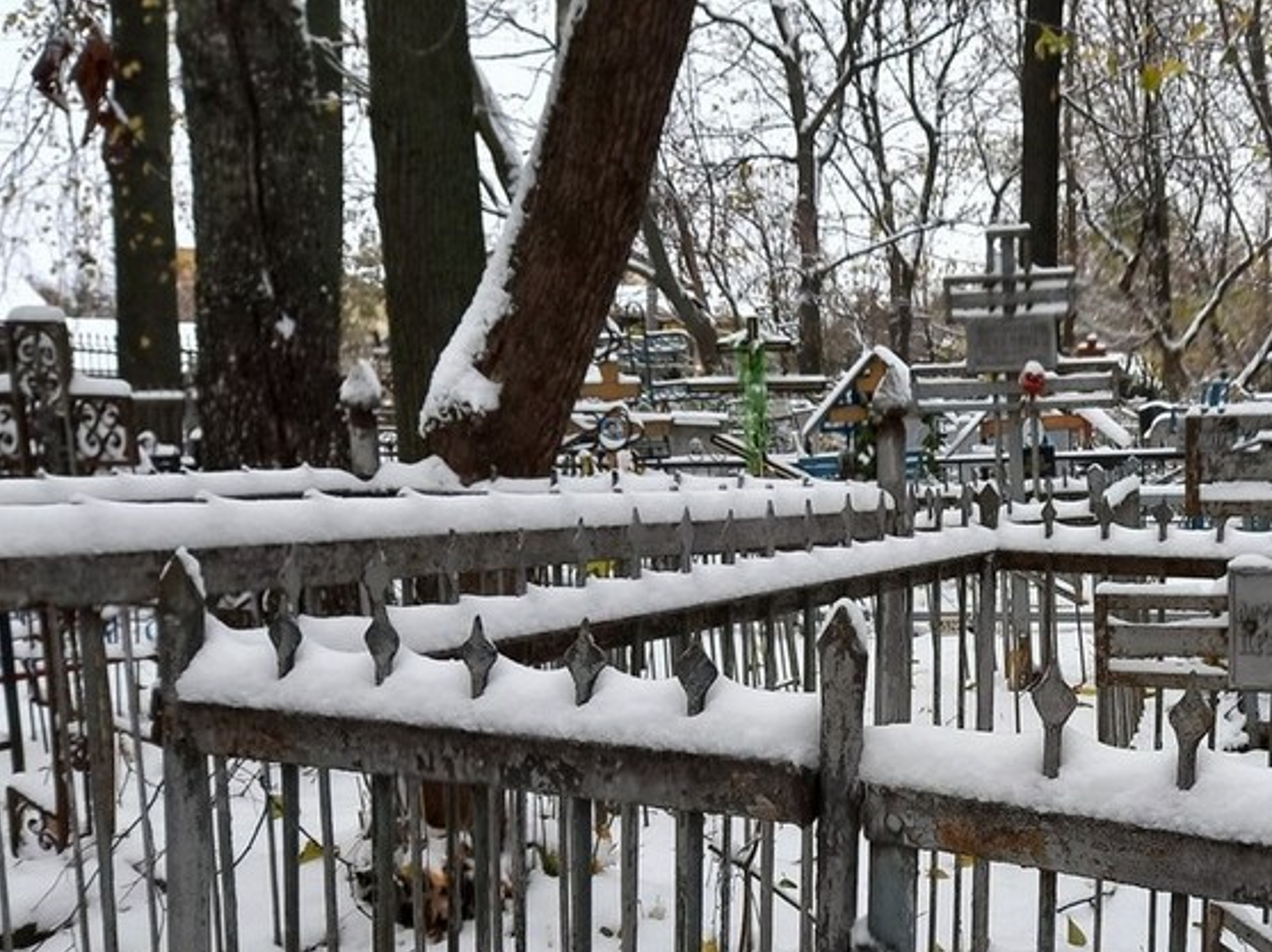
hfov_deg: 39.6
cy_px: 673
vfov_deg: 31.1
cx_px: 1023
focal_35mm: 46
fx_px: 1689
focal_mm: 4.6
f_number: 2
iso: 50
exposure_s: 1/50
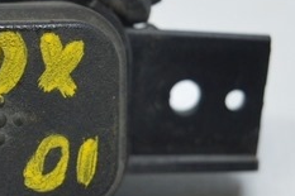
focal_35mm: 145
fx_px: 1187
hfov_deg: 13.9
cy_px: 128
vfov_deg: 9.4
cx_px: -27
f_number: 3.8
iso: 400
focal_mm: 22
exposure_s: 1/60
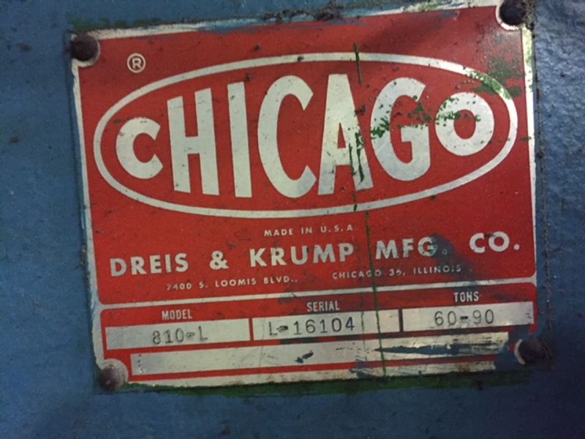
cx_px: 292
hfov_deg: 61.7
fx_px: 490
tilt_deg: -1.8
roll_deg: +2.6
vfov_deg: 48.2
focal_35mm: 29
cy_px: 220
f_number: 2.2
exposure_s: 1/15
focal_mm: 4.15
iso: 400
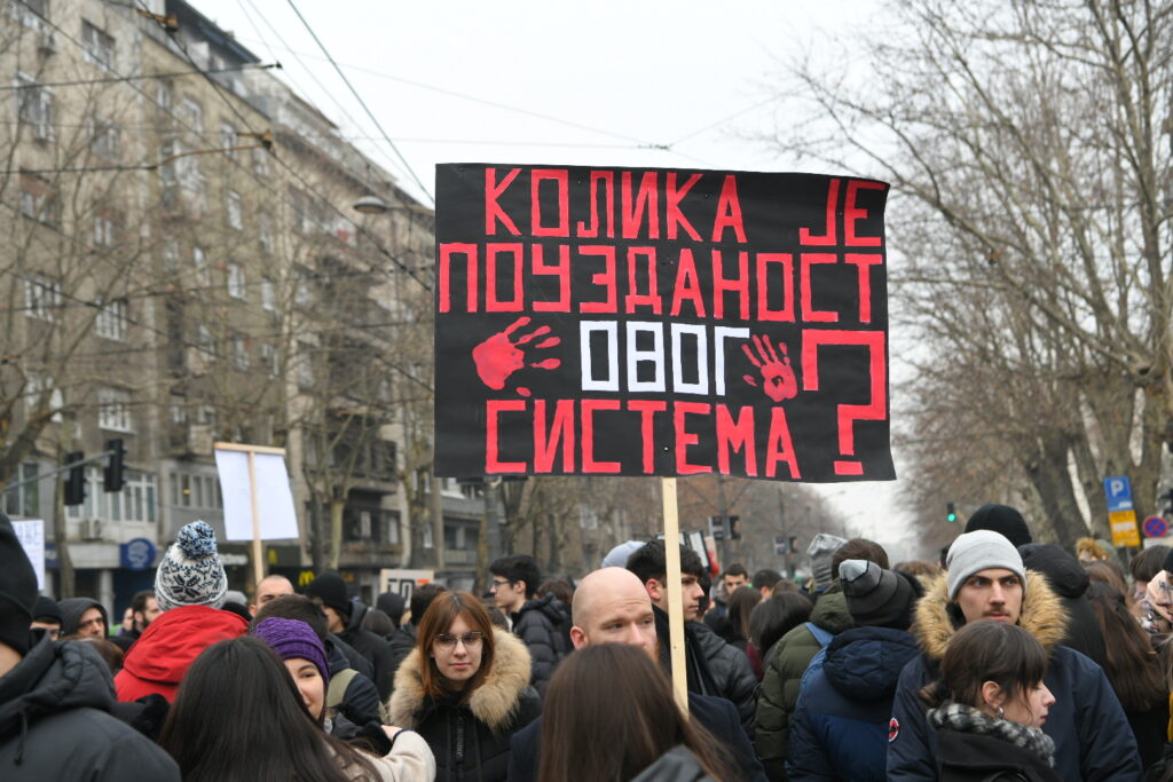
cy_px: 391
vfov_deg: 27.0
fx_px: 1629
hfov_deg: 39.6
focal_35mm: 50
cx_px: 586
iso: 200
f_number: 4.5
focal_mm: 50
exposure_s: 1/250
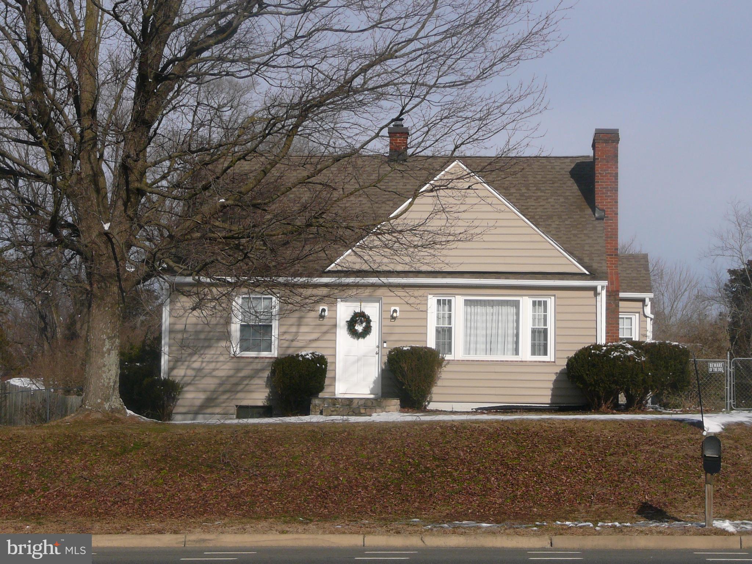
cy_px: 282
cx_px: 376
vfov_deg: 17.0
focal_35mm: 87
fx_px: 1890
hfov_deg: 22.5
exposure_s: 1/500
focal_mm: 13
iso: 80
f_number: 6.3
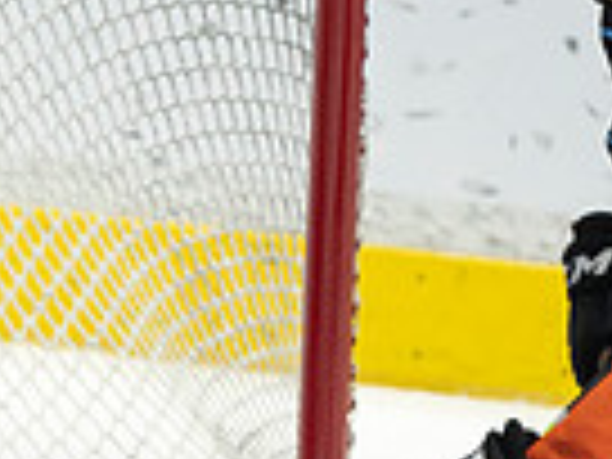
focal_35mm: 3310
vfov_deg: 0.4
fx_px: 58520
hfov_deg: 0.6
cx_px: -692
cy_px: 977
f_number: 4
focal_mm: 600
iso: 1600
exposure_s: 1/640
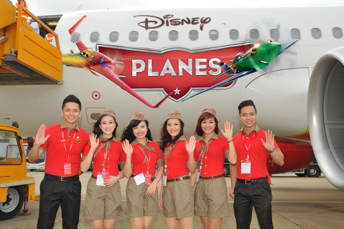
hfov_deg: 51.3
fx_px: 358
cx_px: 172
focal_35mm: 38
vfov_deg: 35.4
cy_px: 114
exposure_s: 1/250
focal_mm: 25
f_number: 8
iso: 200
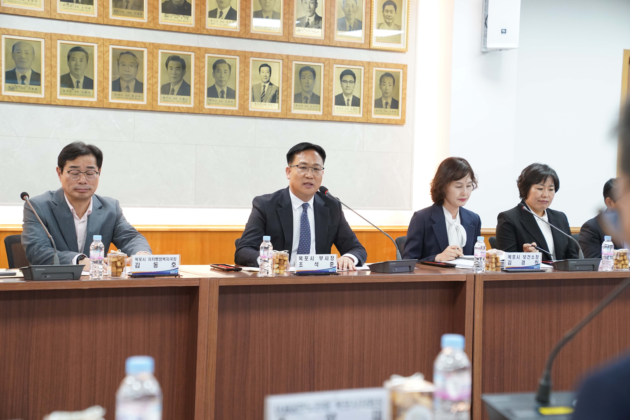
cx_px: 315
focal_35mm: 70
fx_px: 1225
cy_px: 210
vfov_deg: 19.5
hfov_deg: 28.8
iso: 2500
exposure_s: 1/160
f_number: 4
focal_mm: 70
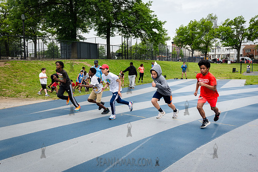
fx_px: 254
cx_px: 118
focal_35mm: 35
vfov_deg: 37.5
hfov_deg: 53.8
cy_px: 91
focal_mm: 29
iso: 400
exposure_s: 1/1600
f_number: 4.5
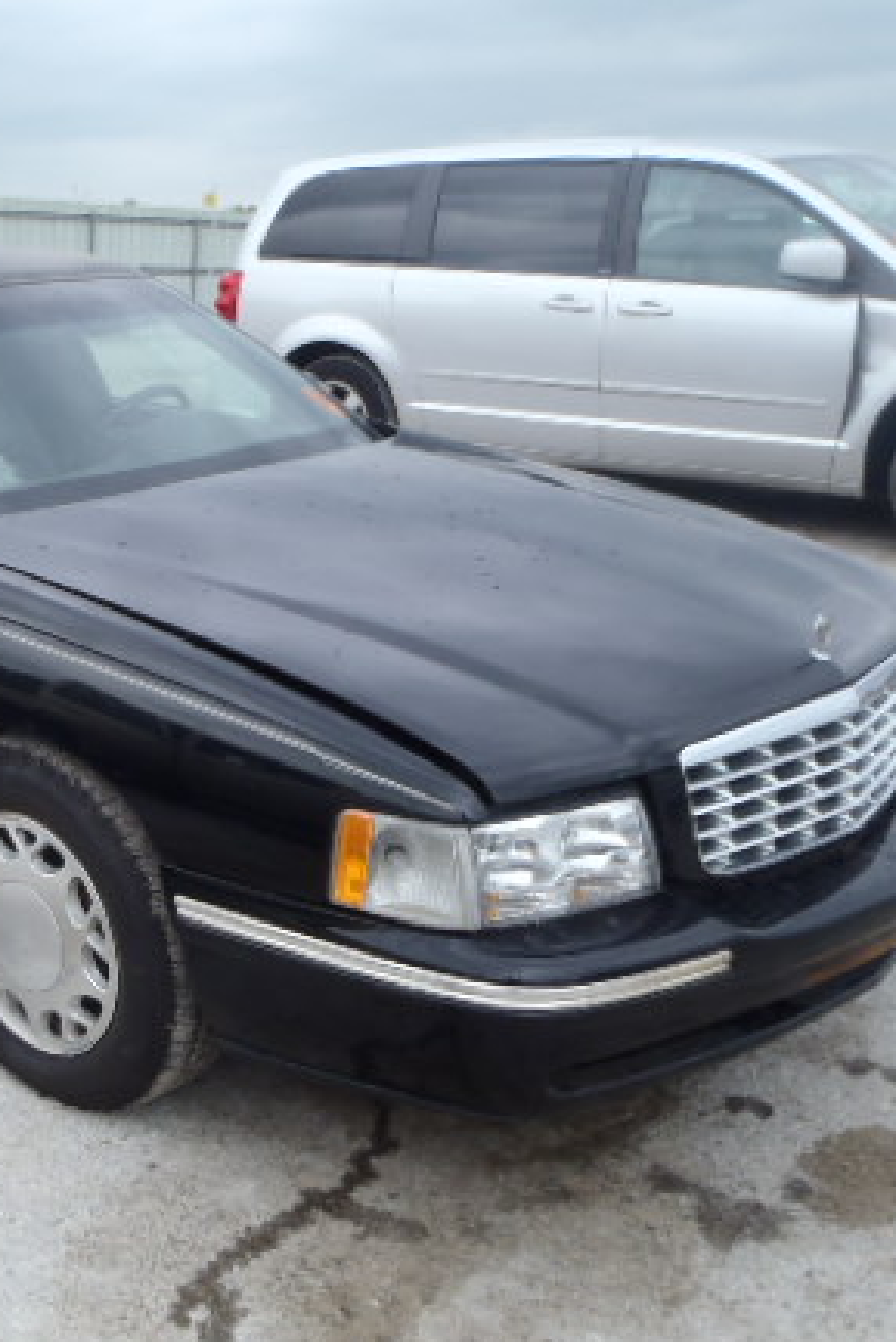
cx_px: 53
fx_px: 1604
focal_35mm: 43
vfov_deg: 45.4
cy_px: 617
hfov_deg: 29.6
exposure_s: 1/125
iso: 80
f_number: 4.5
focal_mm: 5
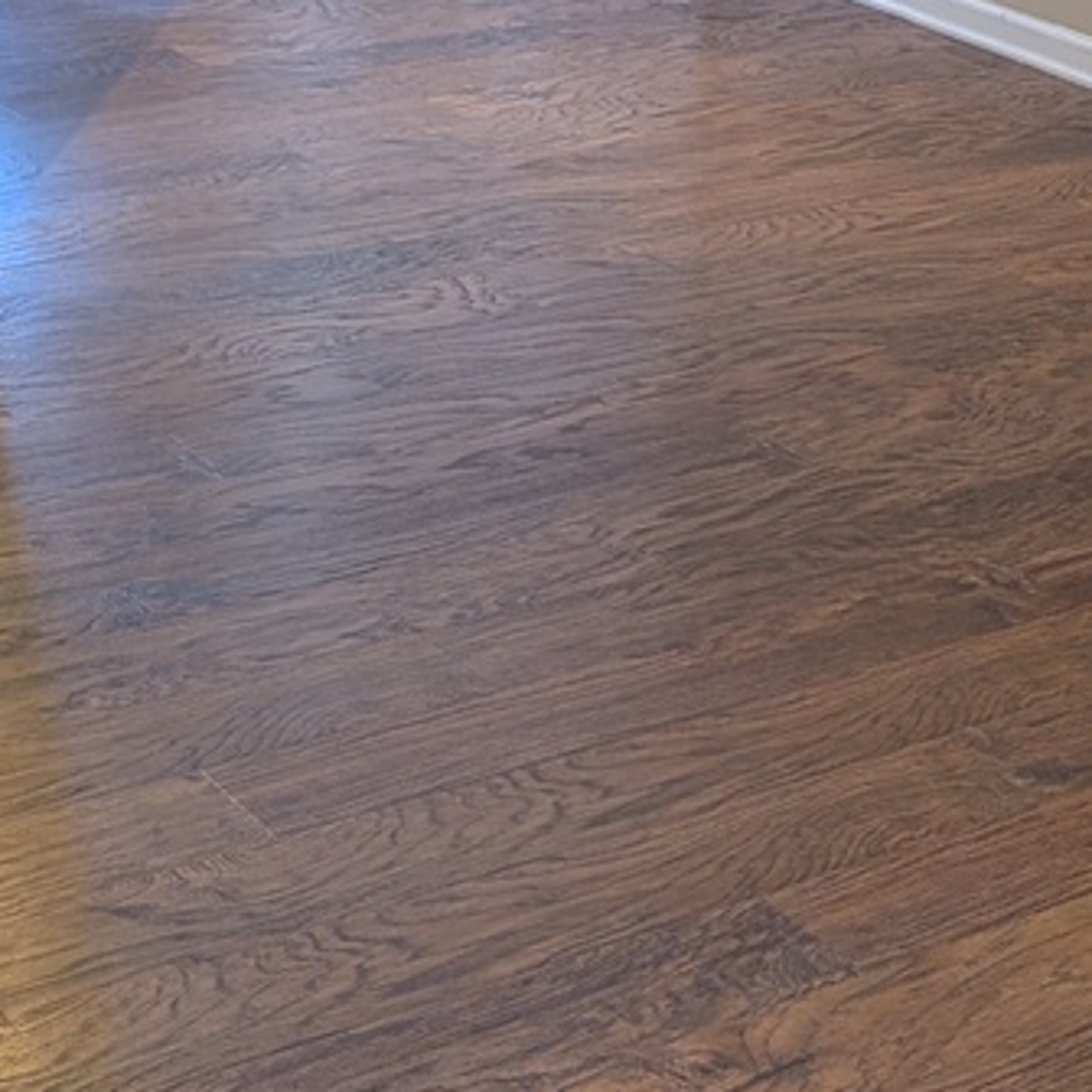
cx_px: 1024
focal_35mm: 91
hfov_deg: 18.7
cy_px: -26
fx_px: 3248
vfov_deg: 18.5
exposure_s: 1/178
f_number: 1.68
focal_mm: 6.9
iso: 21
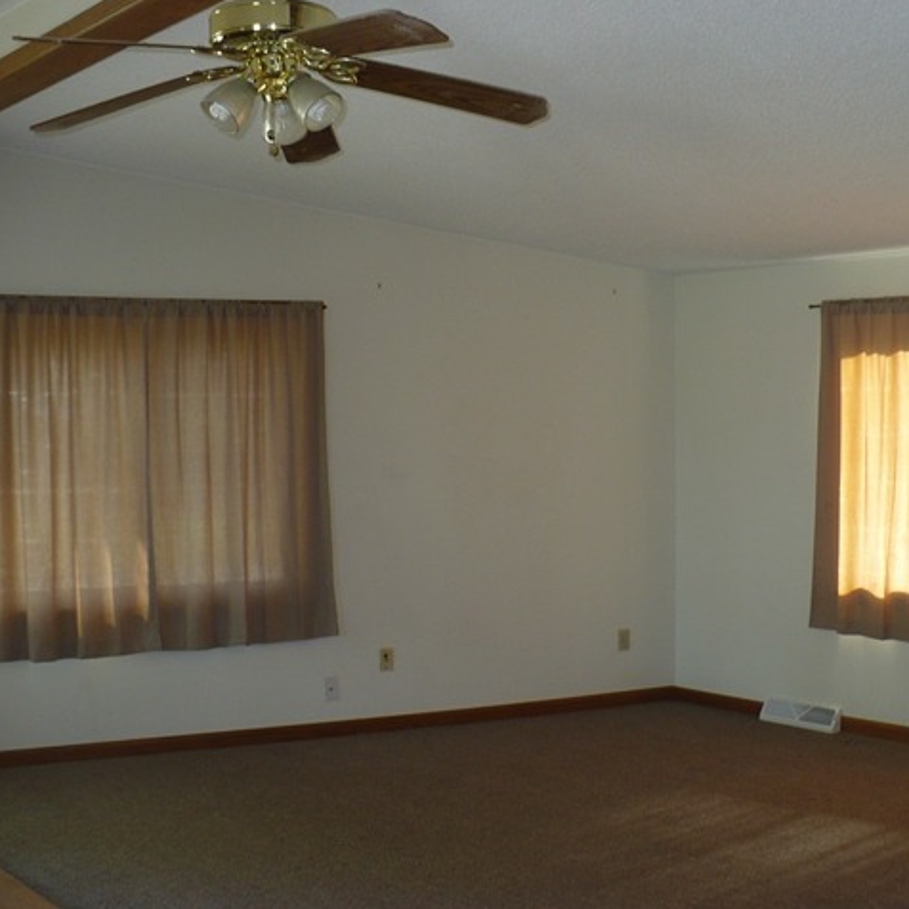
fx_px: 1307
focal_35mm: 44
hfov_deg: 38.0
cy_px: 453
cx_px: 594
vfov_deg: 38.3
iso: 125
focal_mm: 6.1
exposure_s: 1/30
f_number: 2.8
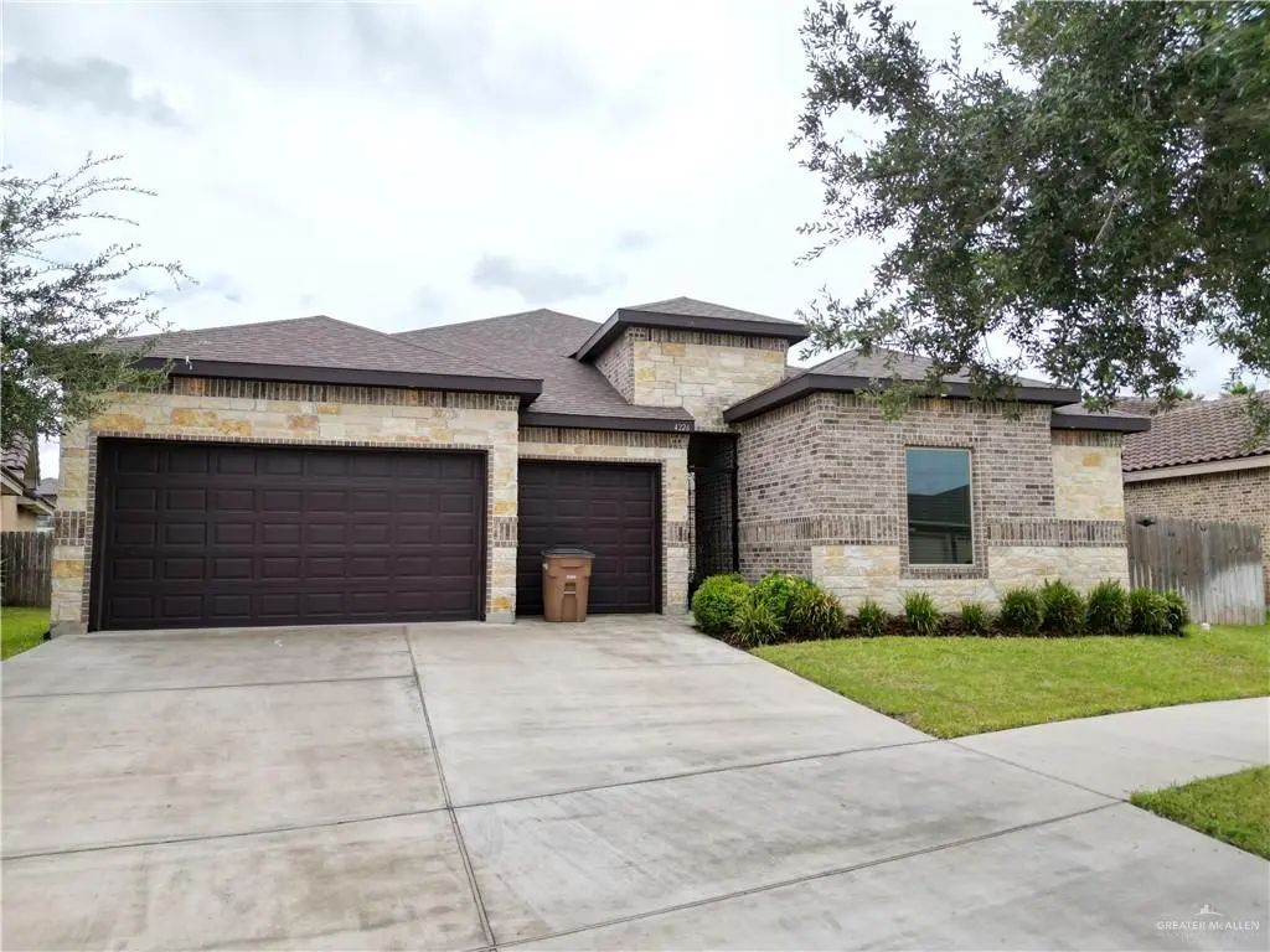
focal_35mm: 24
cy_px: 476
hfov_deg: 71.6
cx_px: 635
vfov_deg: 56.8
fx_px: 881
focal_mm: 6.72
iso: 100
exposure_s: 1/3000
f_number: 1.7
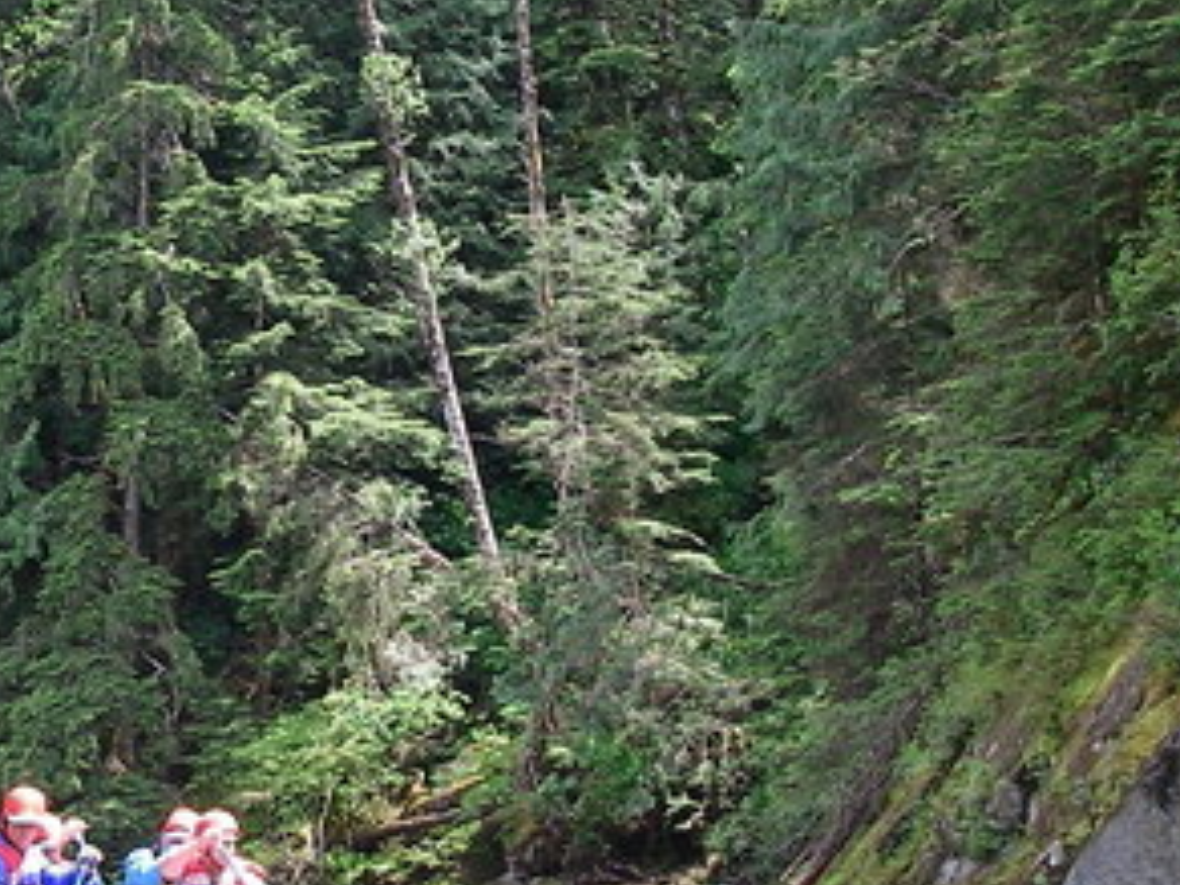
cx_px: 271
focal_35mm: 104
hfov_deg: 18.8
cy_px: 267
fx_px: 3545
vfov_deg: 14.2
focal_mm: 6.3
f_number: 3.3
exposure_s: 1/100
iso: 64
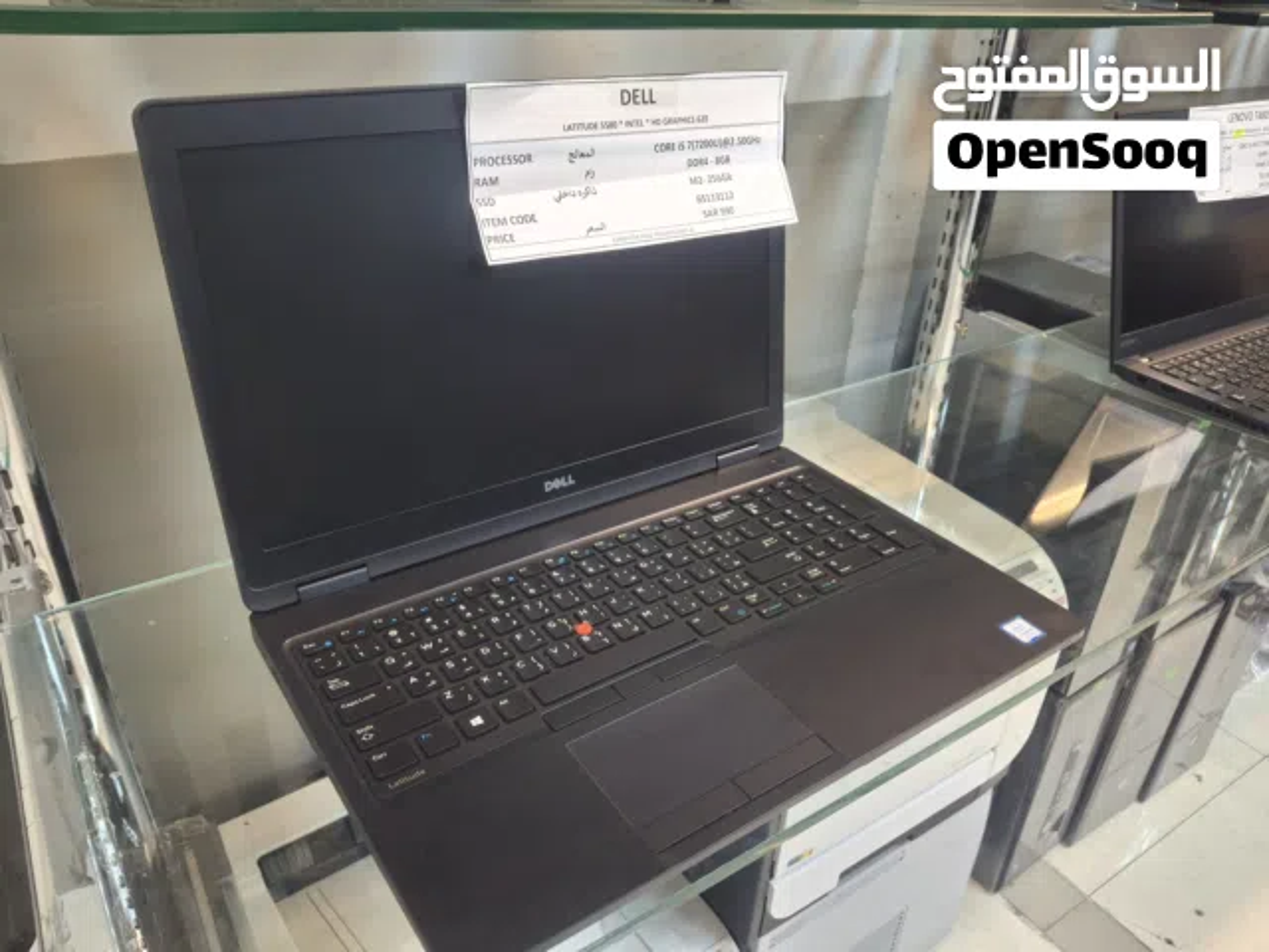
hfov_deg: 69.4
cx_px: 634
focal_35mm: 25
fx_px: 916
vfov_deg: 54.9
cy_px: 476
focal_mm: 4.69
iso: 80
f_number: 1.8
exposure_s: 1/100
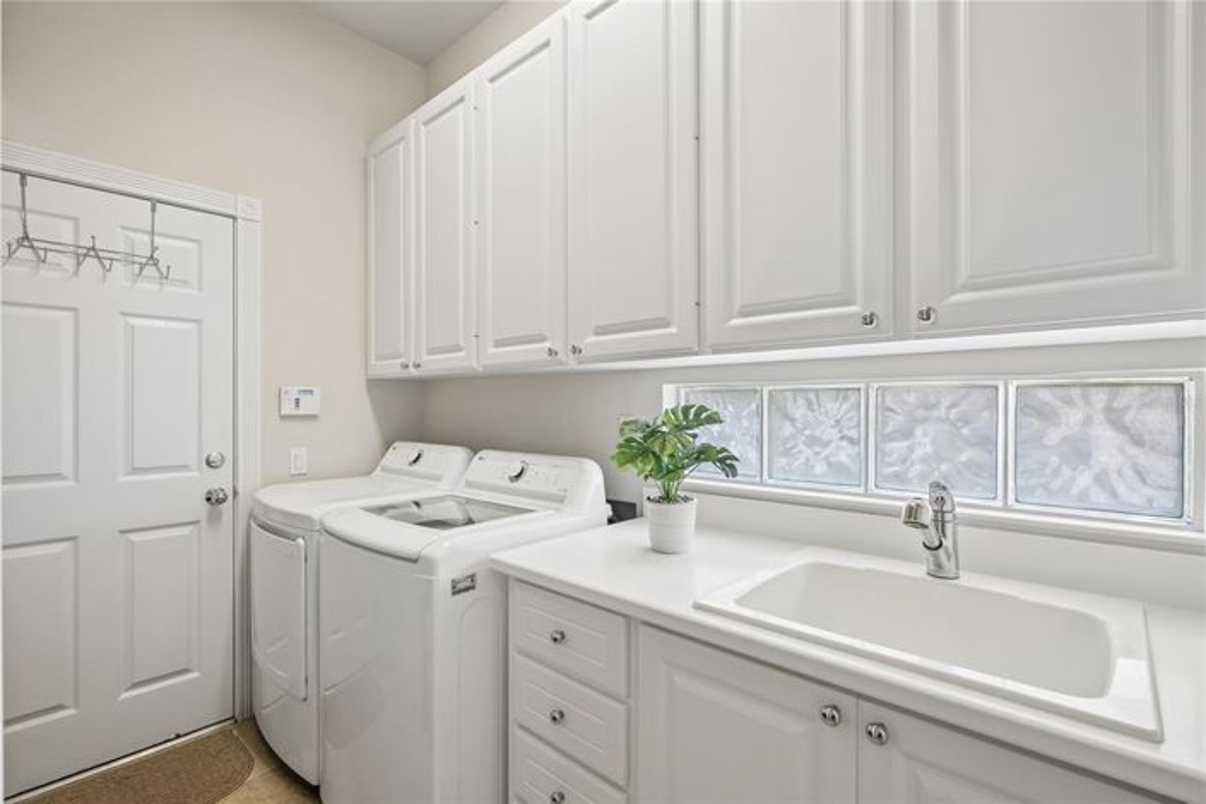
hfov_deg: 96.7
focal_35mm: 16
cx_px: 603
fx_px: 536
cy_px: 402
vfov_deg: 73.7
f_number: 8
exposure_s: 1/50
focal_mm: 16
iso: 640
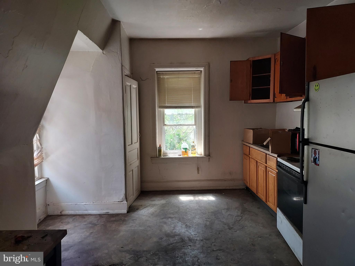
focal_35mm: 24
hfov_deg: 71.6
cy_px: 133
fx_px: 246
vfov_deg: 56.8
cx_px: 178
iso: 100
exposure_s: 1/60
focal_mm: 4.6
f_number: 1.8
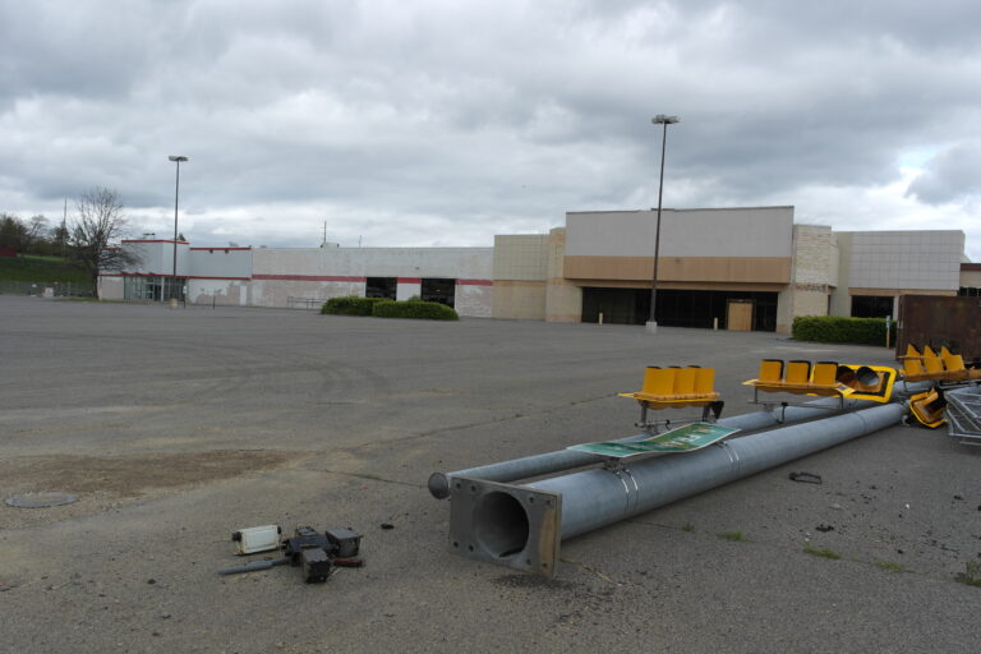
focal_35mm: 30
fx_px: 817
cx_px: 490
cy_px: 327
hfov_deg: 61.9
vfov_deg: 43.6
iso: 100
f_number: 5.6
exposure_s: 1/200
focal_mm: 20
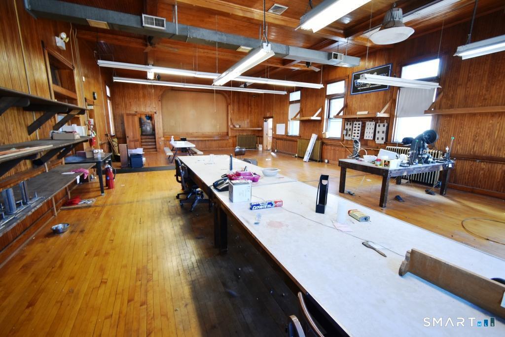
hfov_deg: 100.4
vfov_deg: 77.3
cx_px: 252
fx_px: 210
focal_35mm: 15
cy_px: 168
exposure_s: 1/15
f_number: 4.5
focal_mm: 10
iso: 400
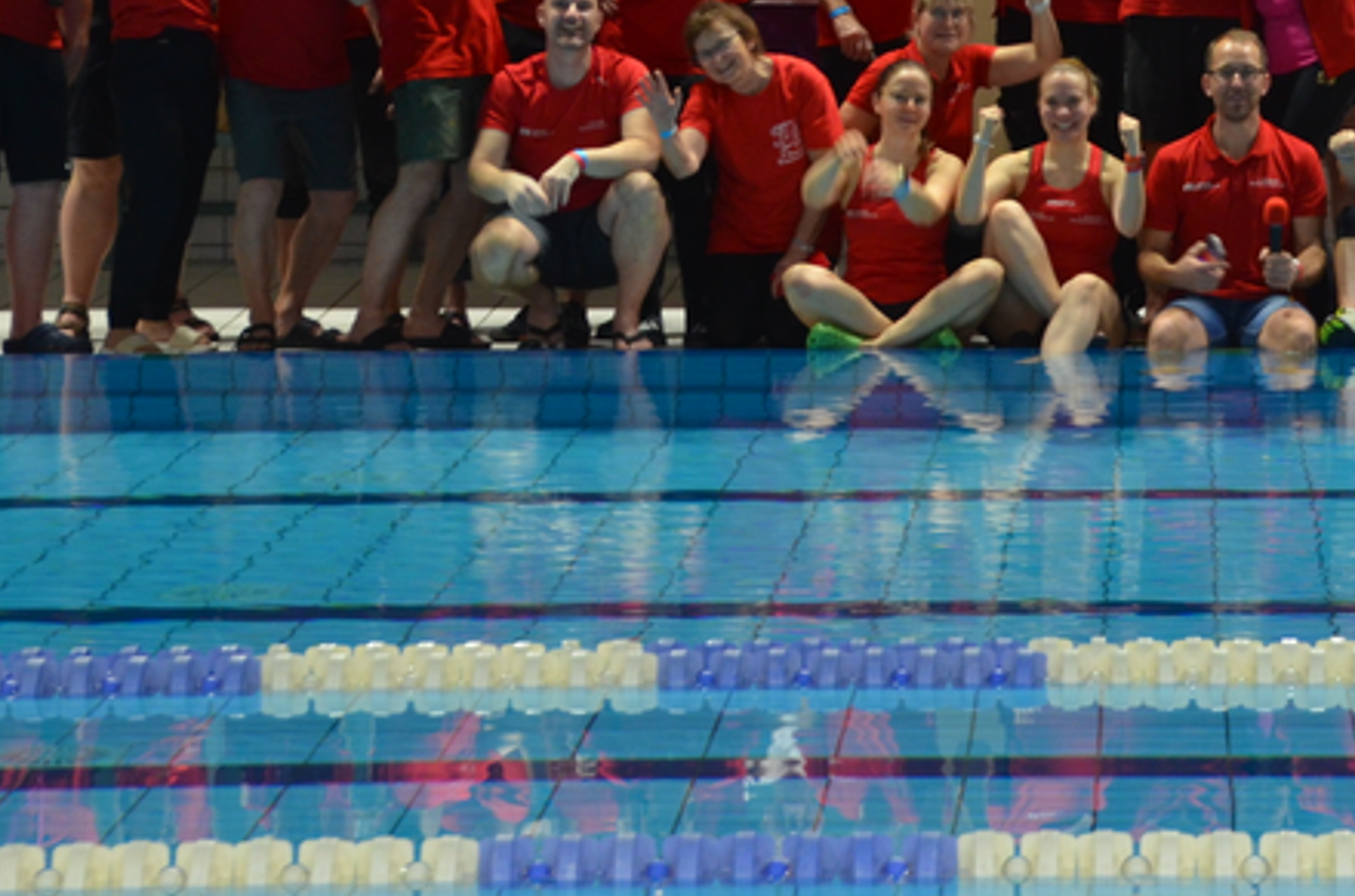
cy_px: -49
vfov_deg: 7.1
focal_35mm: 192
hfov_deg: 10.7
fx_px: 7215
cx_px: 1136
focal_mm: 55
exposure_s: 1/50
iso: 800
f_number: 5
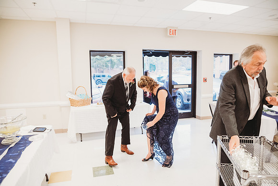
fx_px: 185
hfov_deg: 73.7
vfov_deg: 53.2
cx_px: 139
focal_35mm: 24
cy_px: 93
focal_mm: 24
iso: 2500
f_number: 4
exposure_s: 1/200
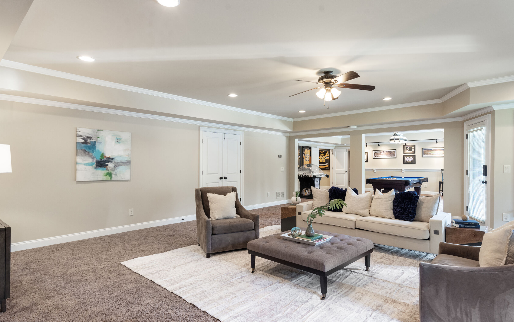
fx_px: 266
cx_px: 260
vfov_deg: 62.2
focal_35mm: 19
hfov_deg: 88.0
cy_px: 161
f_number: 8
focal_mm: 18
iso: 500
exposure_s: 1/6
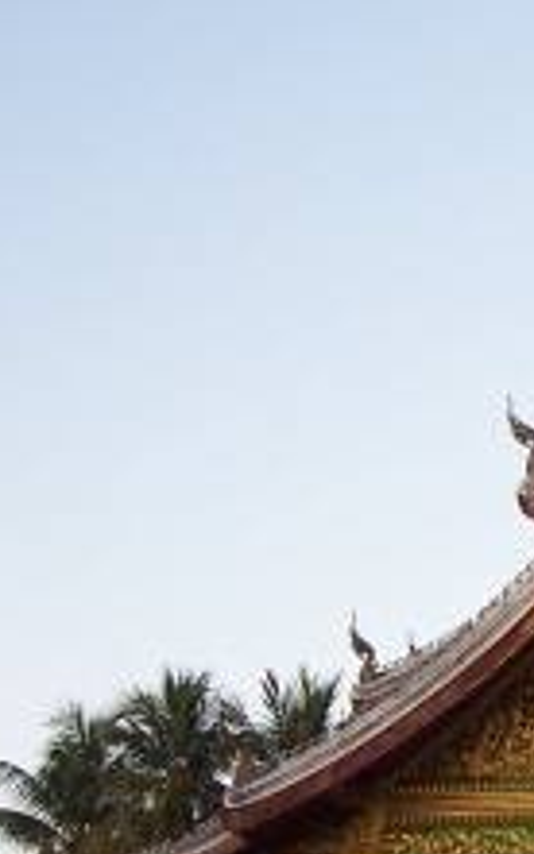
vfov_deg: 21.0
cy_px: 672
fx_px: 2283
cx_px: 840
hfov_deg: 12.6
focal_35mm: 98
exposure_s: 1/125
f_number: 2.7
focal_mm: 5.6
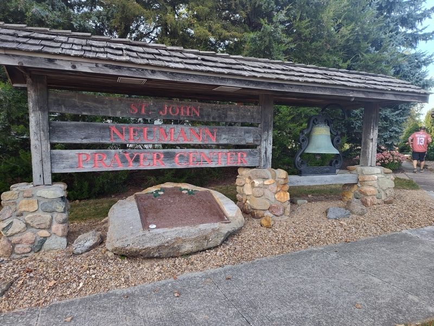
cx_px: 217
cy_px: 163
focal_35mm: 23
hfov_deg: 73.9
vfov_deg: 58.9
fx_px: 288
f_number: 1.8
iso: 148
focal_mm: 5.56
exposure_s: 1/120
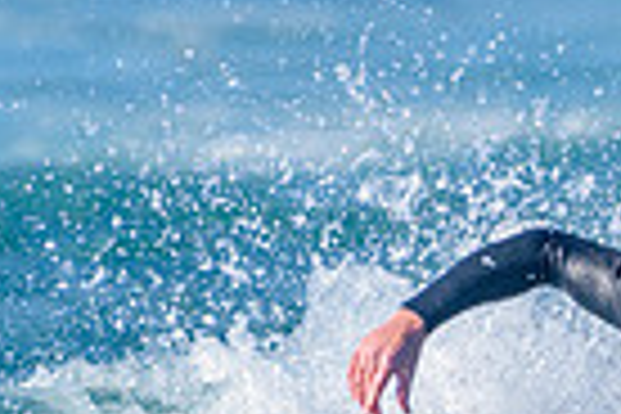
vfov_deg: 0.5
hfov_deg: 0.8
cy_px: 603
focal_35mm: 2582
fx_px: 44536
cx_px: 1162
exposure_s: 1/2000
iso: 220
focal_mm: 500
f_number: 5.6
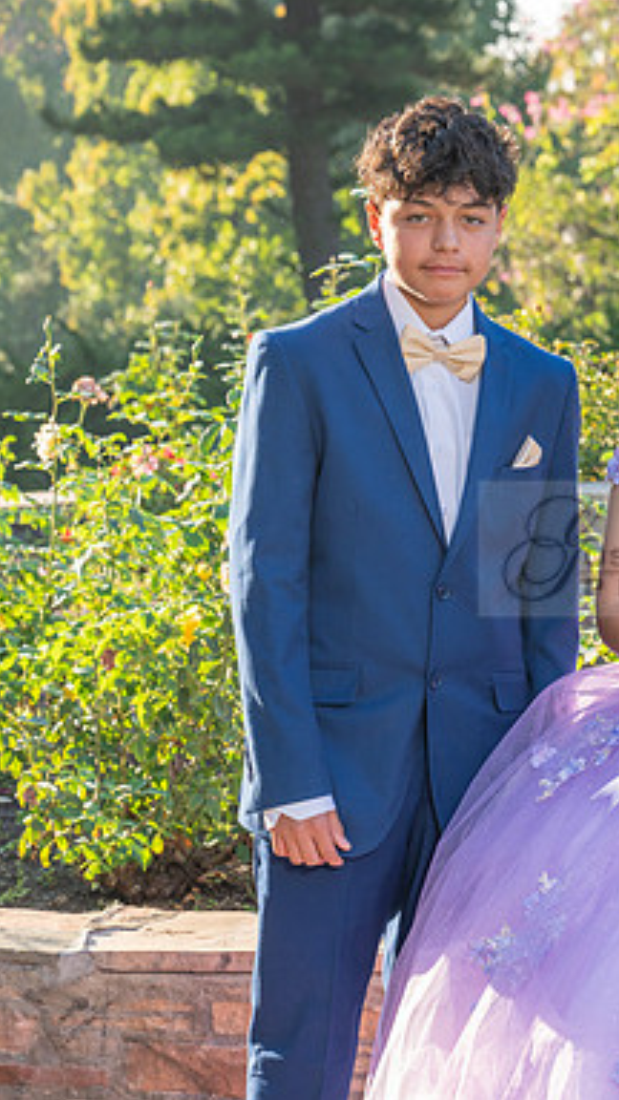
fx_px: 3093
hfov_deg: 11.2
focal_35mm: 106
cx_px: 728
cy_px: 549
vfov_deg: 20.2
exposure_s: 1/200
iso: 200
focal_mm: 67
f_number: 5.6
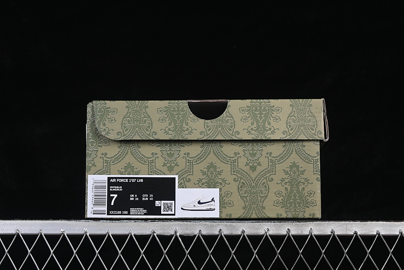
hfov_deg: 27.0
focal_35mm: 75
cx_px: 202
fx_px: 842
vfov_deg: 18.2
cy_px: 135
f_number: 8
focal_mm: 50
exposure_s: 1/80
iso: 160
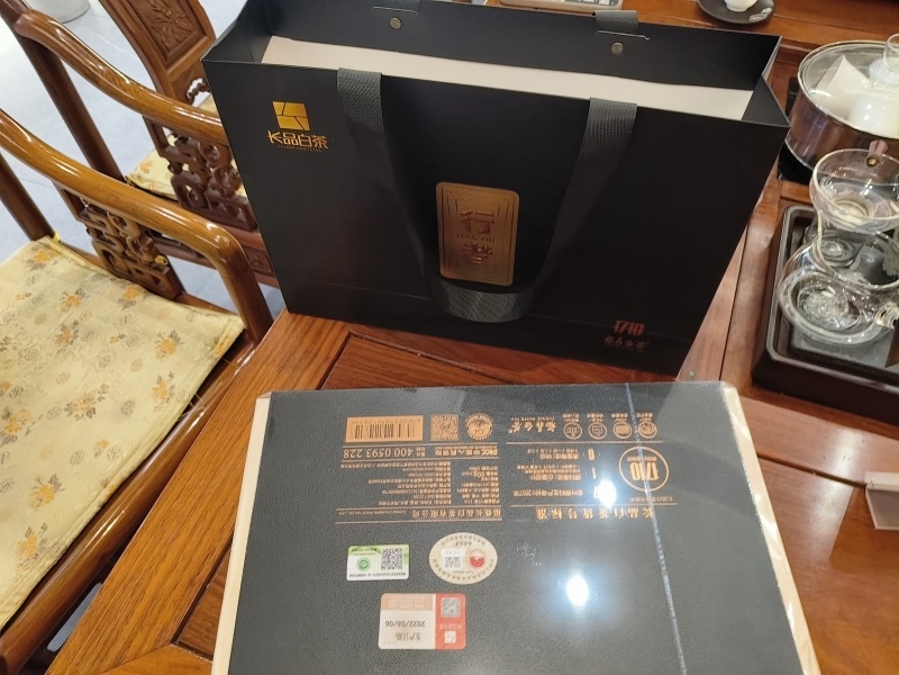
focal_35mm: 26
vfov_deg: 53.1
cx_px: 450
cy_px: 338
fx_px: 675
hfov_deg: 67.3
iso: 640
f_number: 1.8
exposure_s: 1/90.2
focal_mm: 4.84
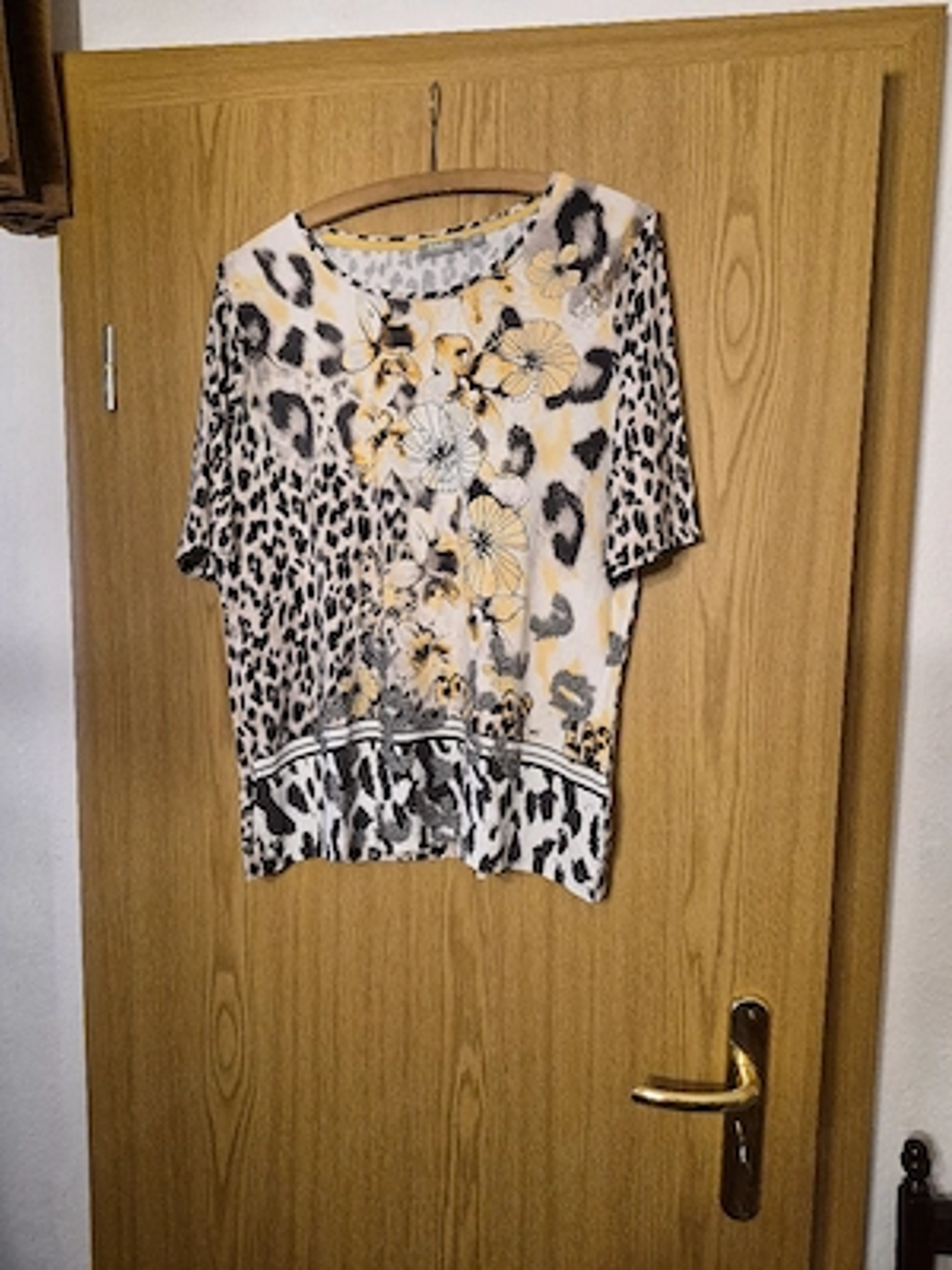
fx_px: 843
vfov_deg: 73.9
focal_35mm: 23
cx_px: 476
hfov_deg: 58.9
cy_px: 635
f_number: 1.8
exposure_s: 1/100
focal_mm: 5.4
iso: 800
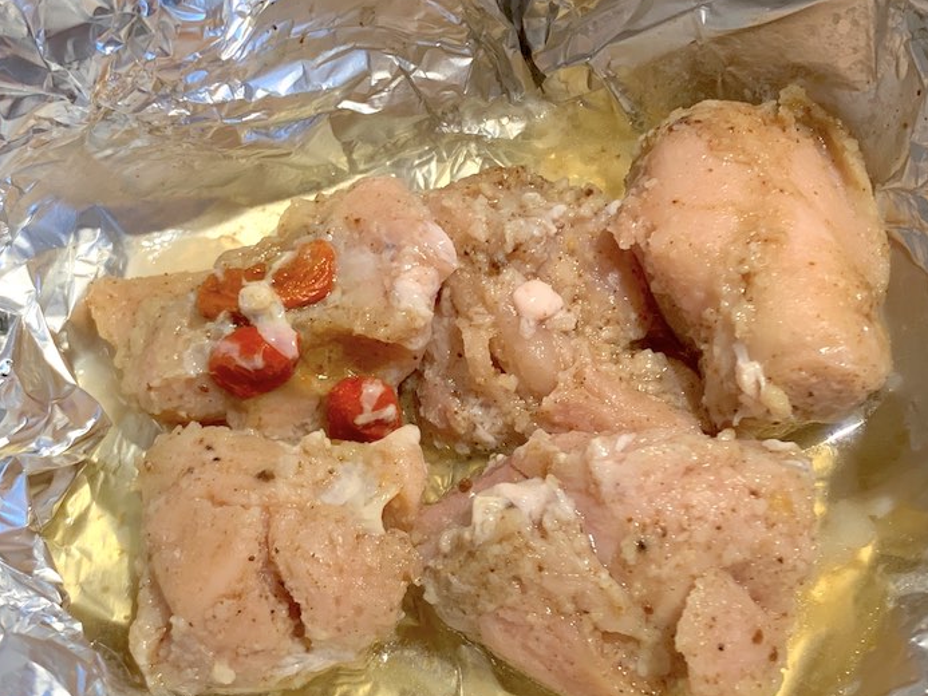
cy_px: 446
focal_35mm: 36
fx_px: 965
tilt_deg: -63.5
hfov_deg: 51.2
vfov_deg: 39.3
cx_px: 525
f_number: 1.8
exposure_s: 1/50
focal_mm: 4.25
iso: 64
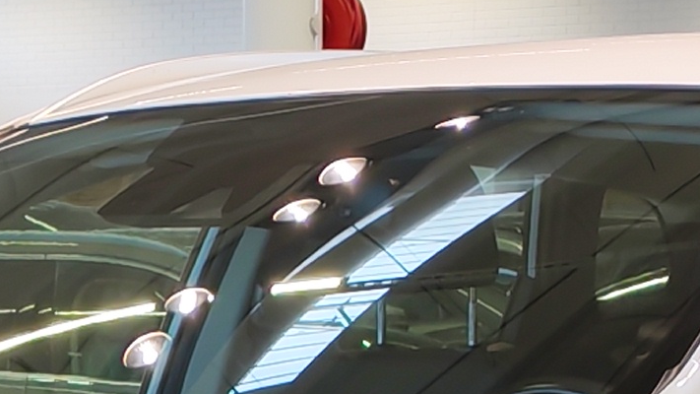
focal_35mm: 207
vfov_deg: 5.6
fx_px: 3842
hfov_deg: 10.4
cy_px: 1019
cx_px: 198
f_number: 1.9
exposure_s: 1/100
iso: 108
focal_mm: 6.12
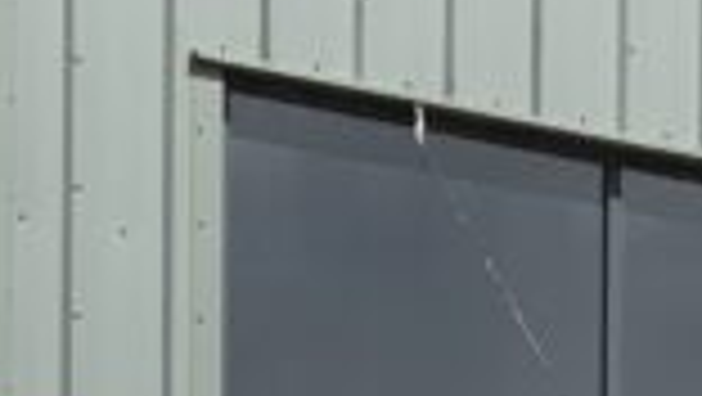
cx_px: 882
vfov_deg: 5.5
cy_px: 1152
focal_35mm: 207
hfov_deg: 10.2
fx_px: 3856
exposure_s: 1/1675
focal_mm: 3
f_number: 1.8
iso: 16
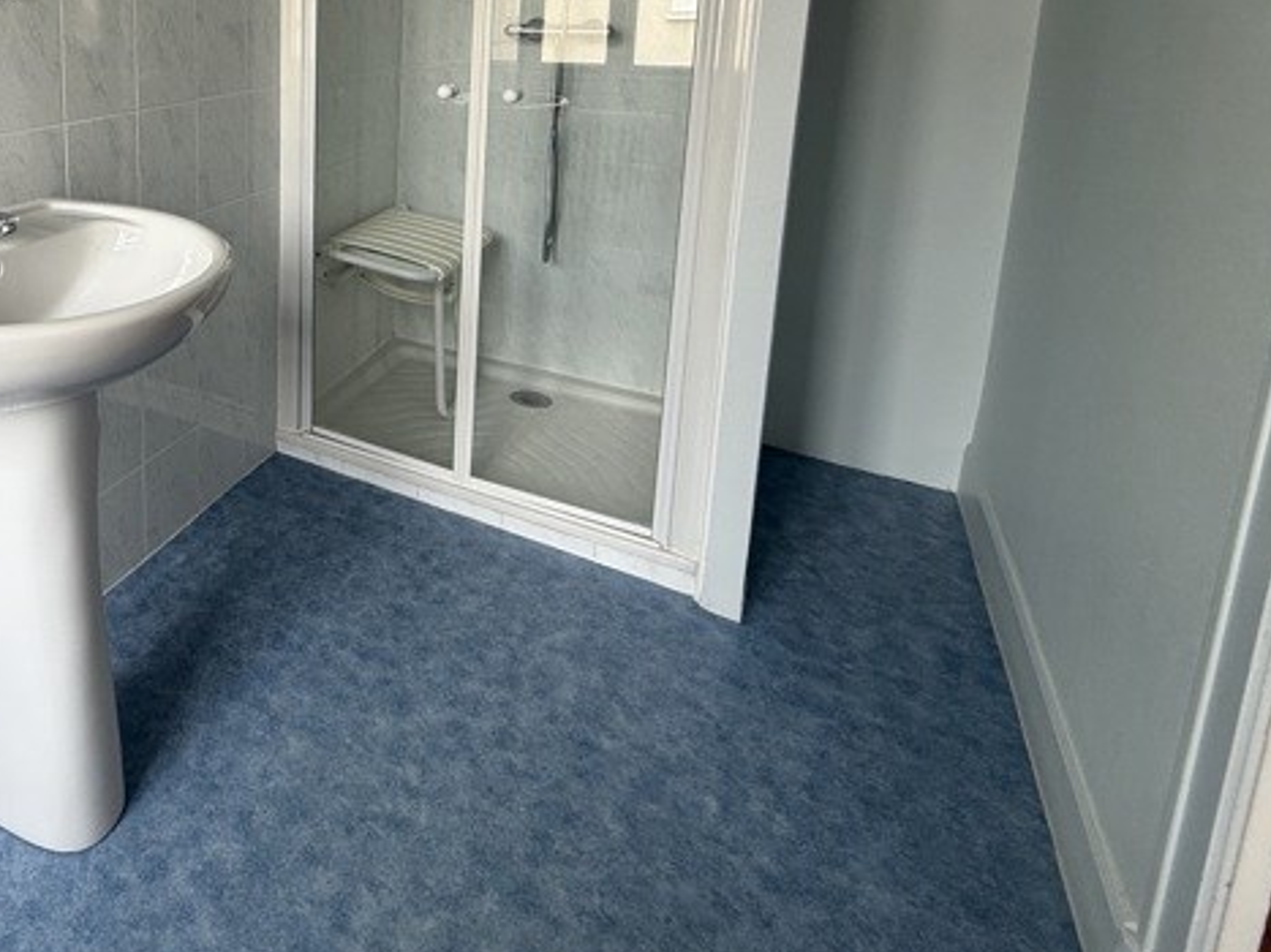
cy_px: 152
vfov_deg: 52.1
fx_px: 881
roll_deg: +0.8
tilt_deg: -10.0
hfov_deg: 64.0
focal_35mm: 24
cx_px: 218
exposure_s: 1/99
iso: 100
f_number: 2.2
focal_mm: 2.22
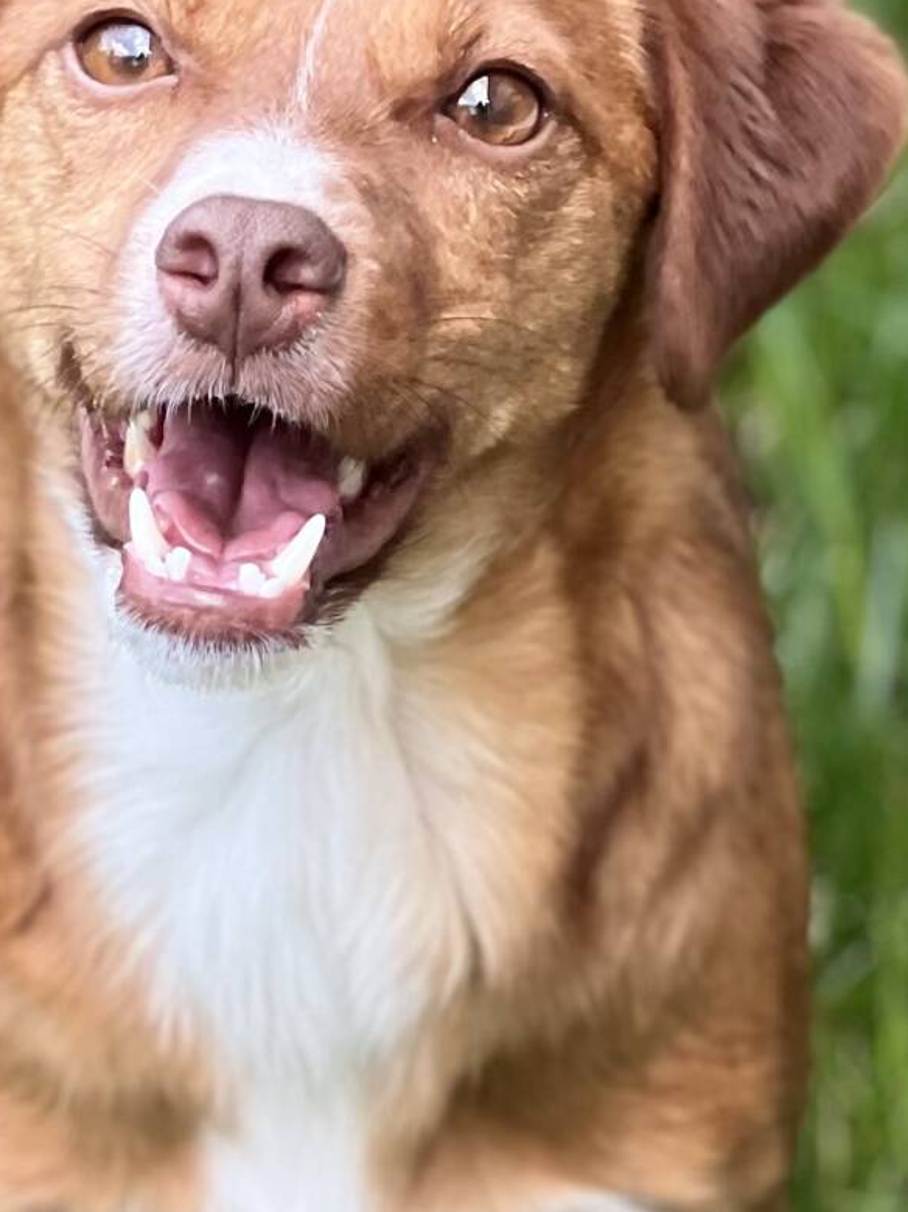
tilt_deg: -31.9
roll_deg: -0.4
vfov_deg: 7.8
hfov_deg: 5.9
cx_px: 132
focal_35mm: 253
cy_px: 257
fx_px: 8851
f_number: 2.8
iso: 80
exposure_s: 1/121
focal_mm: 9
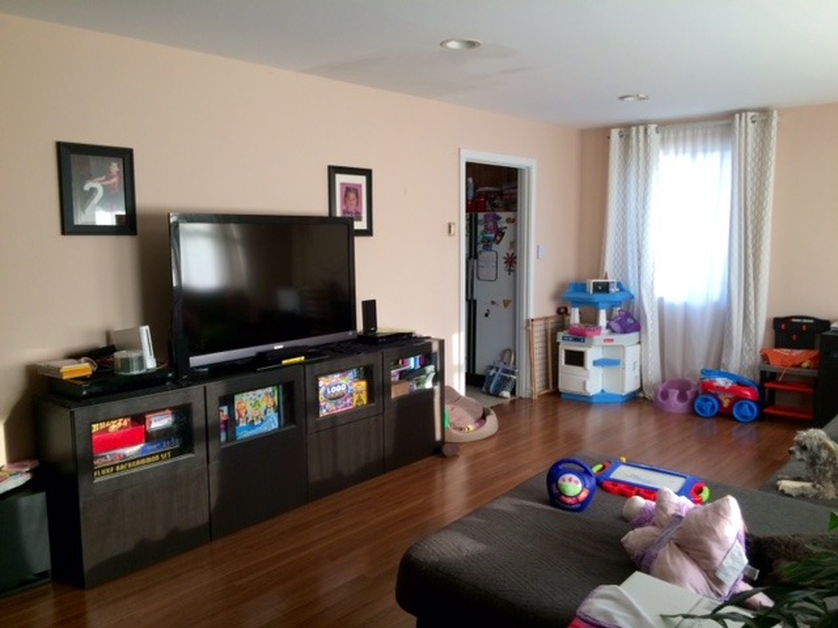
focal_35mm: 29
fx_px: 702
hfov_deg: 61.7
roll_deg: +1.8
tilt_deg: -6.3
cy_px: 314
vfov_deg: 48.2
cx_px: 419
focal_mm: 4.15
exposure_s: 1/30
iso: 32
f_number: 2.2
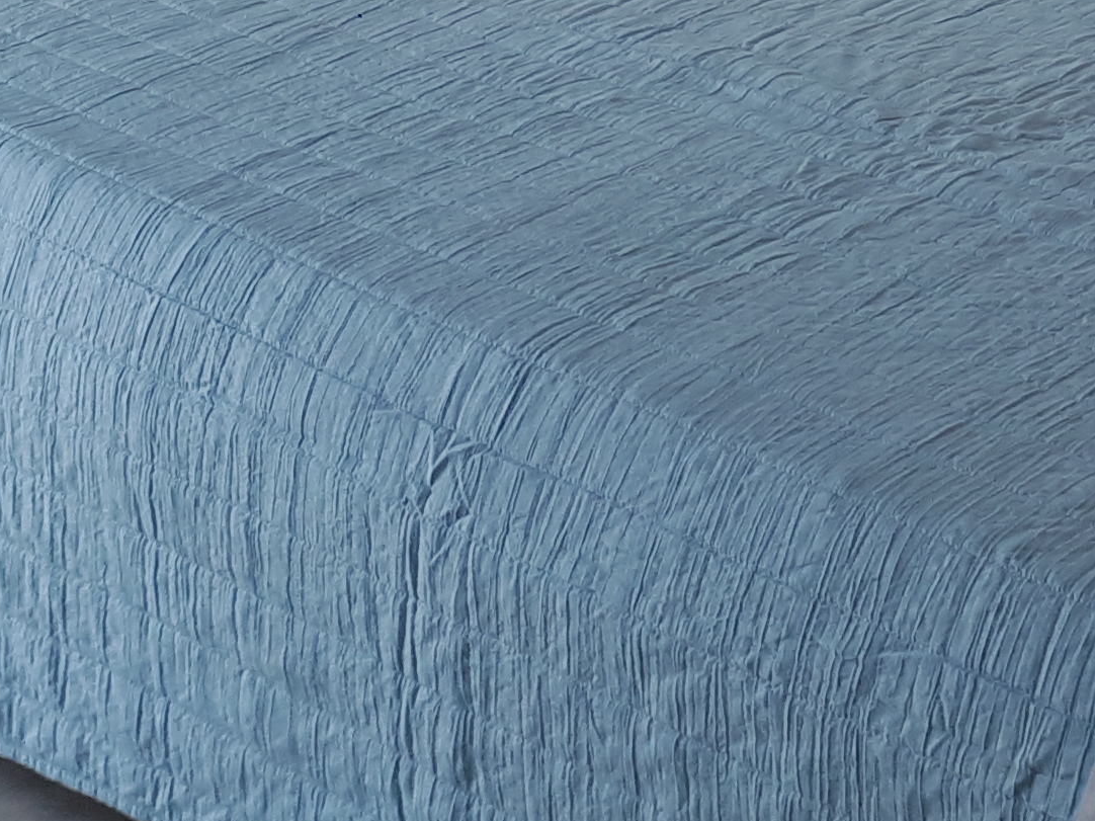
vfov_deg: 11.8
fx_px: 3637
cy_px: -686
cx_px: 1128
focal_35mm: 115
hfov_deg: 16.7
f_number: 1.9
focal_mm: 3.6
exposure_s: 1/121
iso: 40
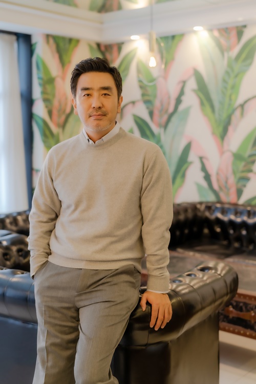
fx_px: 533
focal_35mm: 50
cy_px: 192
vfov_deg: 39.6
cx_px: 128
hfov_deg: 27.0
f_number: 2
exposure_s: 1/100
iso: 200
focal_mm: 50
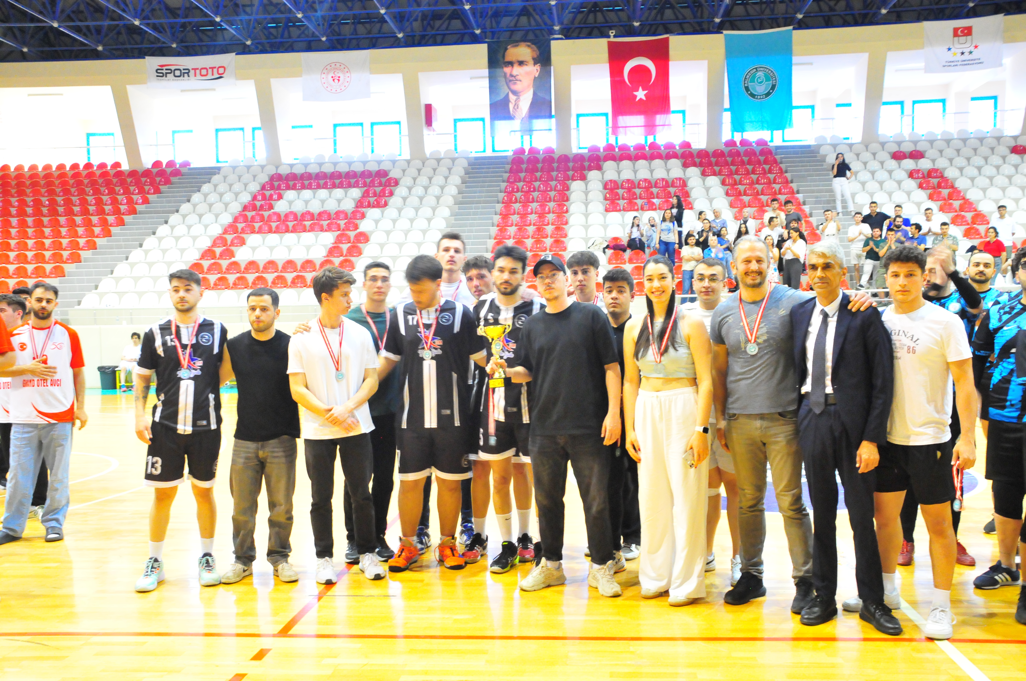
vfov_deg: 39.9
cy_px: 340
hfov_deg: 57.3
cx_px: 513
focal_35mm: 33
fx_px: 939
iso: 3200
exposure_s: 1/10
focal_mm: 22
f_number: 5
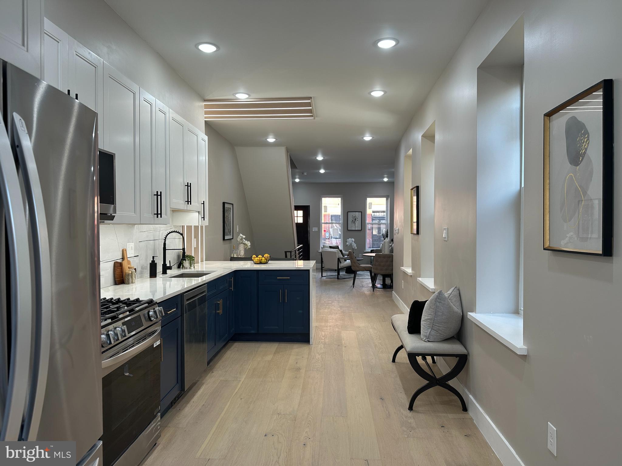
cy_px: 233
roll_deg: -0.1
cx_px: 311
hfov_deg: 71.6
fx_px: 431
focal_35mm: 24
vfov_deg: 56.8
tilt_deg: +0.0
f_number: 1.78
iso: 100
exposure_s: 1/120
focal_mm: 6.86
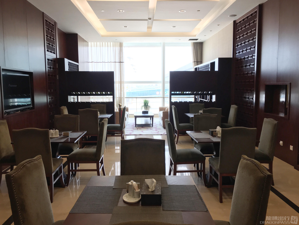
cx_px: 150
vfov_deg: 48.2
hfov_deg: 61.7
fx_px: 250
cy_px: 112
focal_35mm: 29
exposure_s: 1/100
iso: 40
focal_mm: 4.15
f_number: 2.2
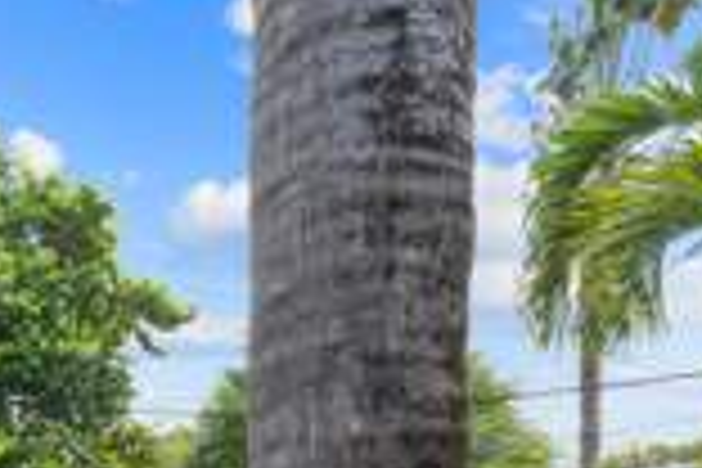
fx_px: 838
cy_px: 565
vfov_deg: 27.4
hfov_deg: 41.2
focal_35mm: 43
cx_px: 45
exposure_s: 1/125
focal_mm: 14
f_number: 9
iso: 250
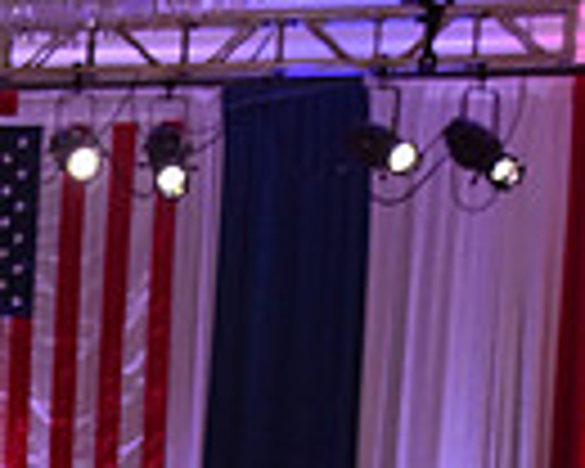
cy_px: 981
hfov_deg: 9.0
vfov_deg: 7.1
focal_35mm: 209
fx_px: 3619
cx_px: -281
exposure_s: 1/320
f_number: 6.3
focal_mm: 50
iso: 2500
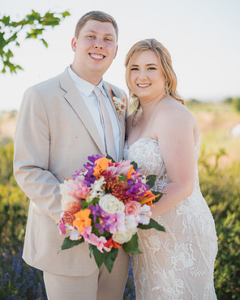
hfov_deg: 26.7
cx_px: 119
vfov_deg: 33.0
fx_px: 506
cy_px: 150
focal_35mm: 57
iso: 125
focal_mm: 50
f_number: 1.4
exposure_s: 1/1600
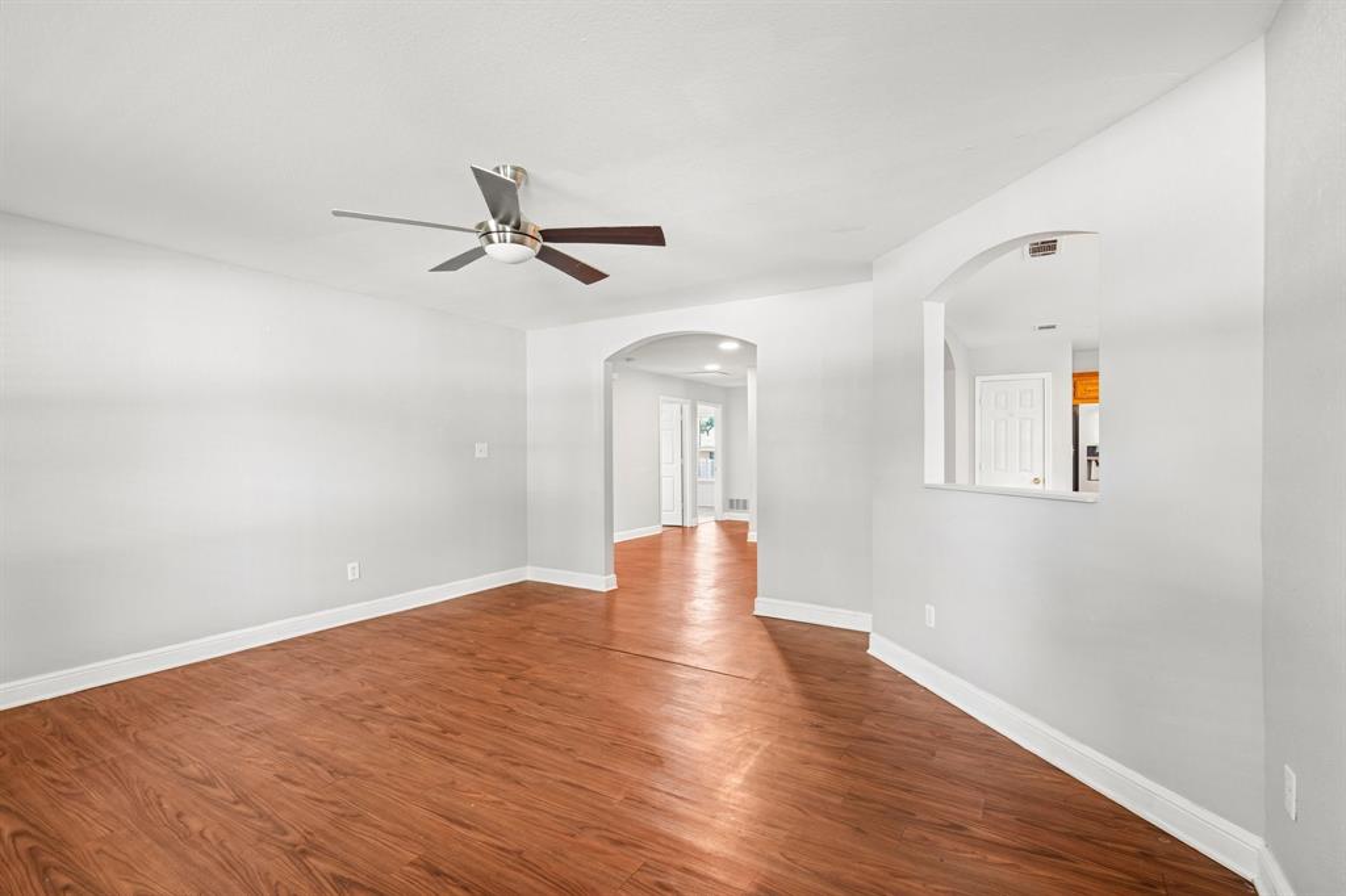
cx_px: 673
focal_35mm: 16
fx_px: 598
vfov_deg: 73.7
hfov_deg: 96.8
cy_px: 448
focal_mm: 16
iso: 400
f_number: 8
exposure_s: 1/6
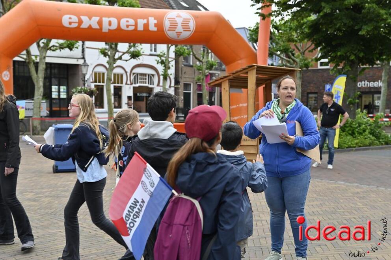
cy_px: 130
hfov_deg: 38.2
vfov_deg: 25.9
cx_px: 196
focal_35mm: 52
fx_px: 564
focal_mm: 52
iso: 220
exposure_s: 1/250
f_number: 4
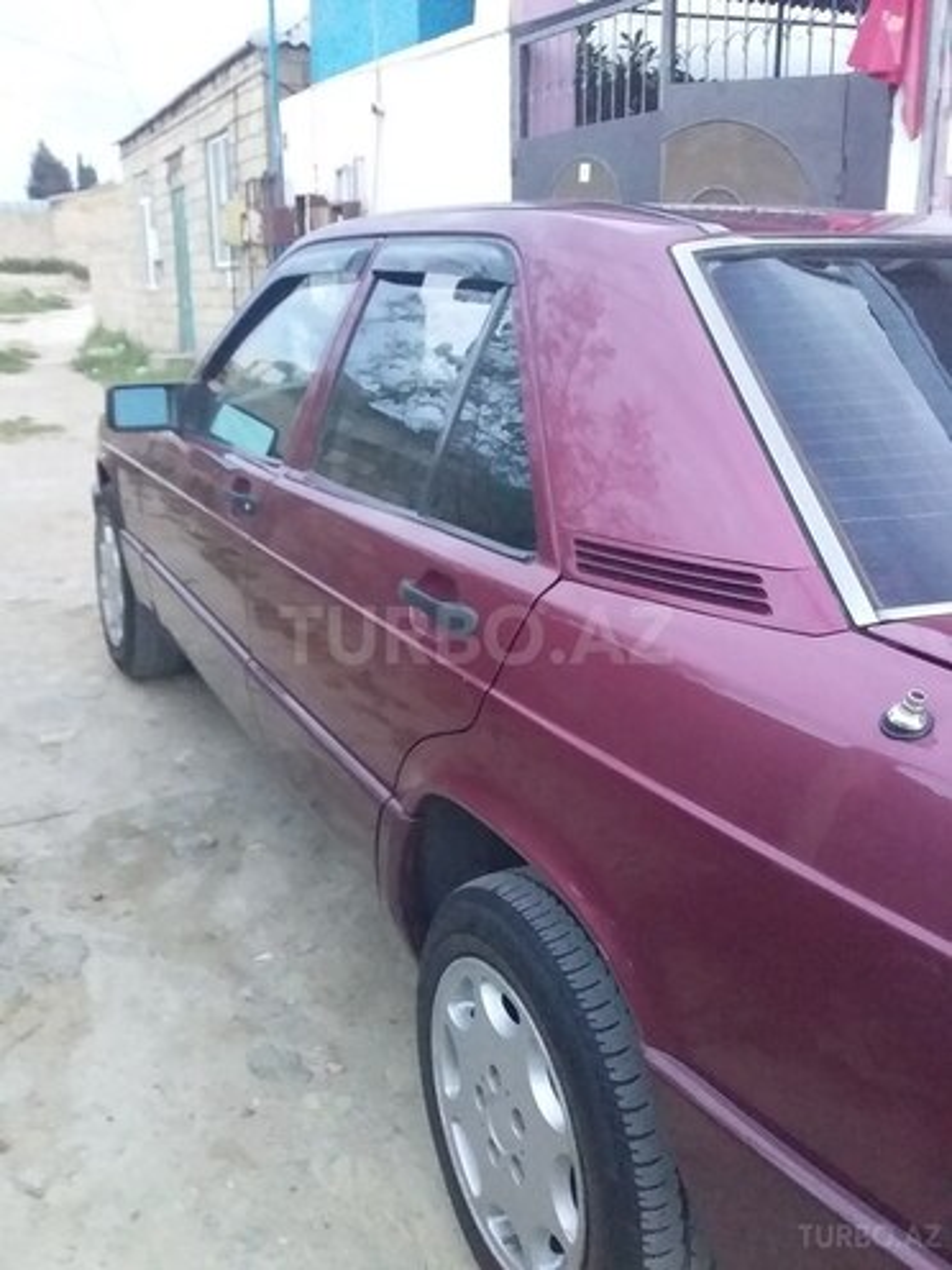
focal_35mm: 31
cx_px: 476
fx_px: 1137
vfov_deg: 58.4
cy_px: 635
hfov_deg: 45.4
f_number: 2.2
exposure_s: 1/20
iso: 320
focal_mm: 3.3
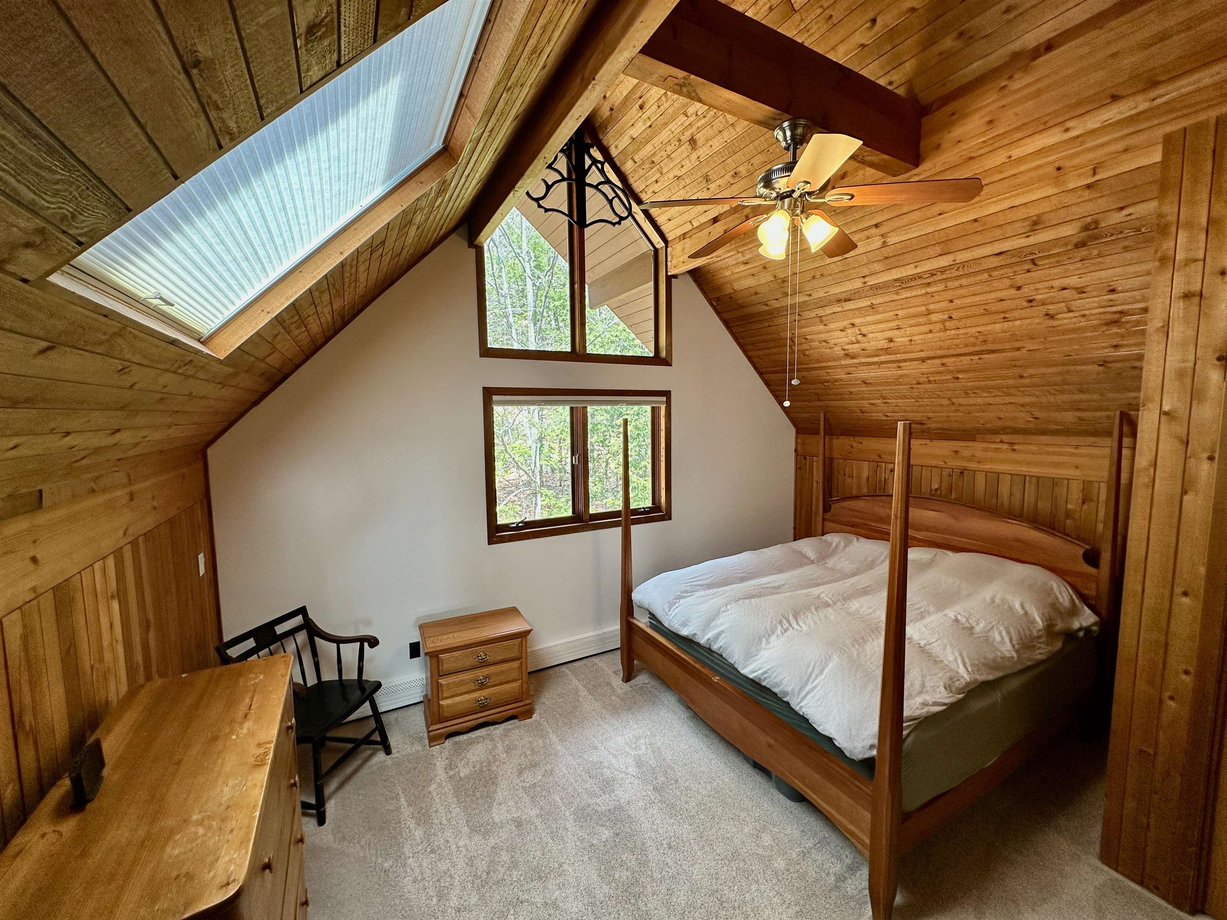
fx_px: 496
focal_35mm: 14
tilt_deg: -4.8
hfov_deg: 102.1
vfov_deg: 85.7
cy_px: 460
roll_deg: +0.8
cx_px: 614
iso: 100
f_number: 2.2
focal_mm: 2.22
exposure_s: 1/99
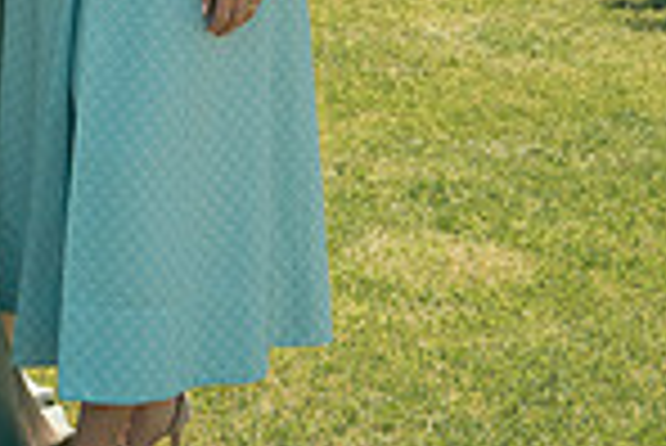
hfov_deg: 12.9
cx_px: -400
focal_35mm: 149
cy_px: -214
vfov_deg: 9.0
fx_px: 2759
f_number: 7.1
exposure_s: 1/640
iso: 640
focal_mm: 38
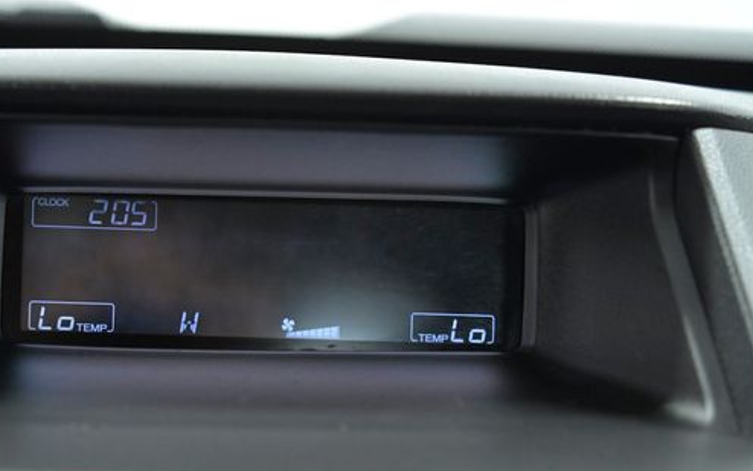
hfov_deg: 20.9
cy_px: 321
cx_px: 279
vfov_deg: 13.2
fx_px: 2032
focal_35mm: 99
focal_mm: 75
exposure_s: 1/250
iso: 2500
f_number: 3.5
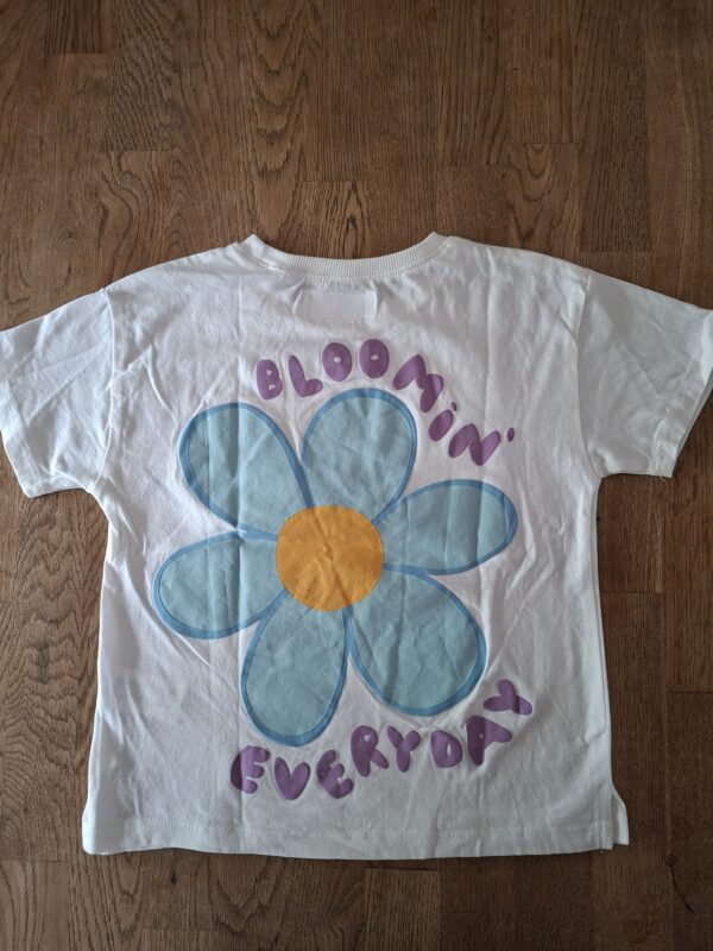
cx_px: 356
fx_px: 632
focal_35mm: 23
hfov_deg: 58.9
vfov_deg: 73.9
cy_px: 476
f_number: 1.8
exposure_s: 1/50
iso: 250
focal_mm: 5.54
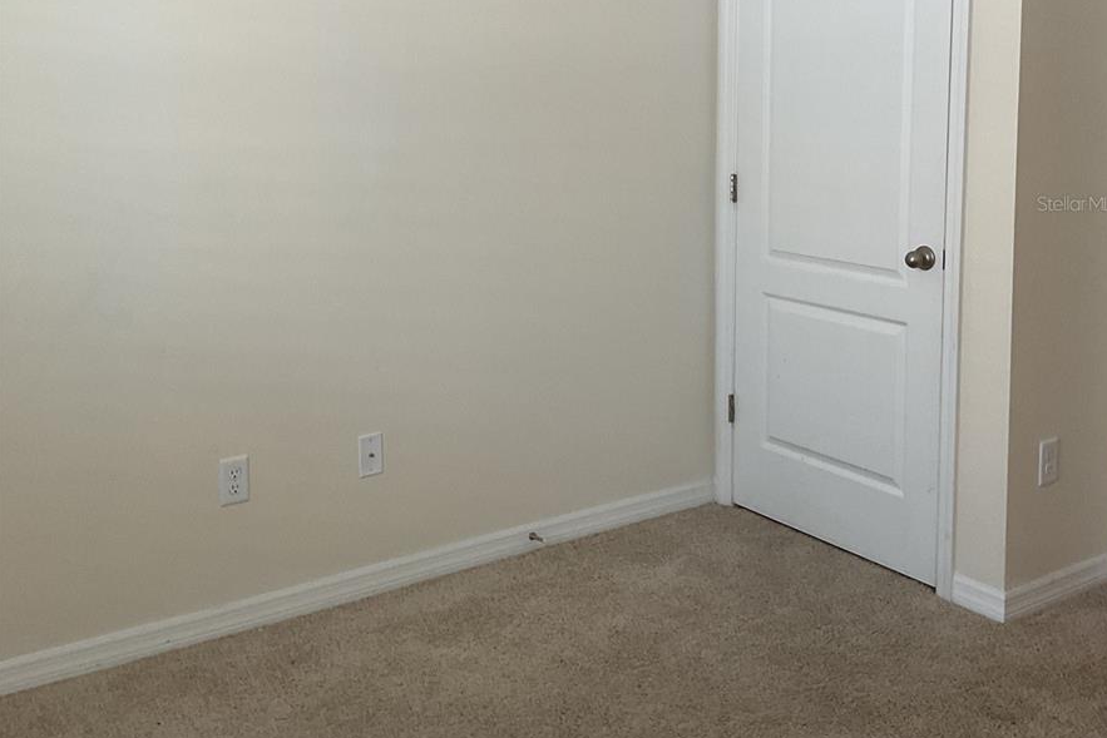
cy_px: 203
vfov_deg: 32.2
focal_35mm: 41
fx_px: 1261
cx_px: 562
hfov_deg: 47.4
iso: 64
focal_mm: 3
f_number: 1.8
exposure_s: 1/60
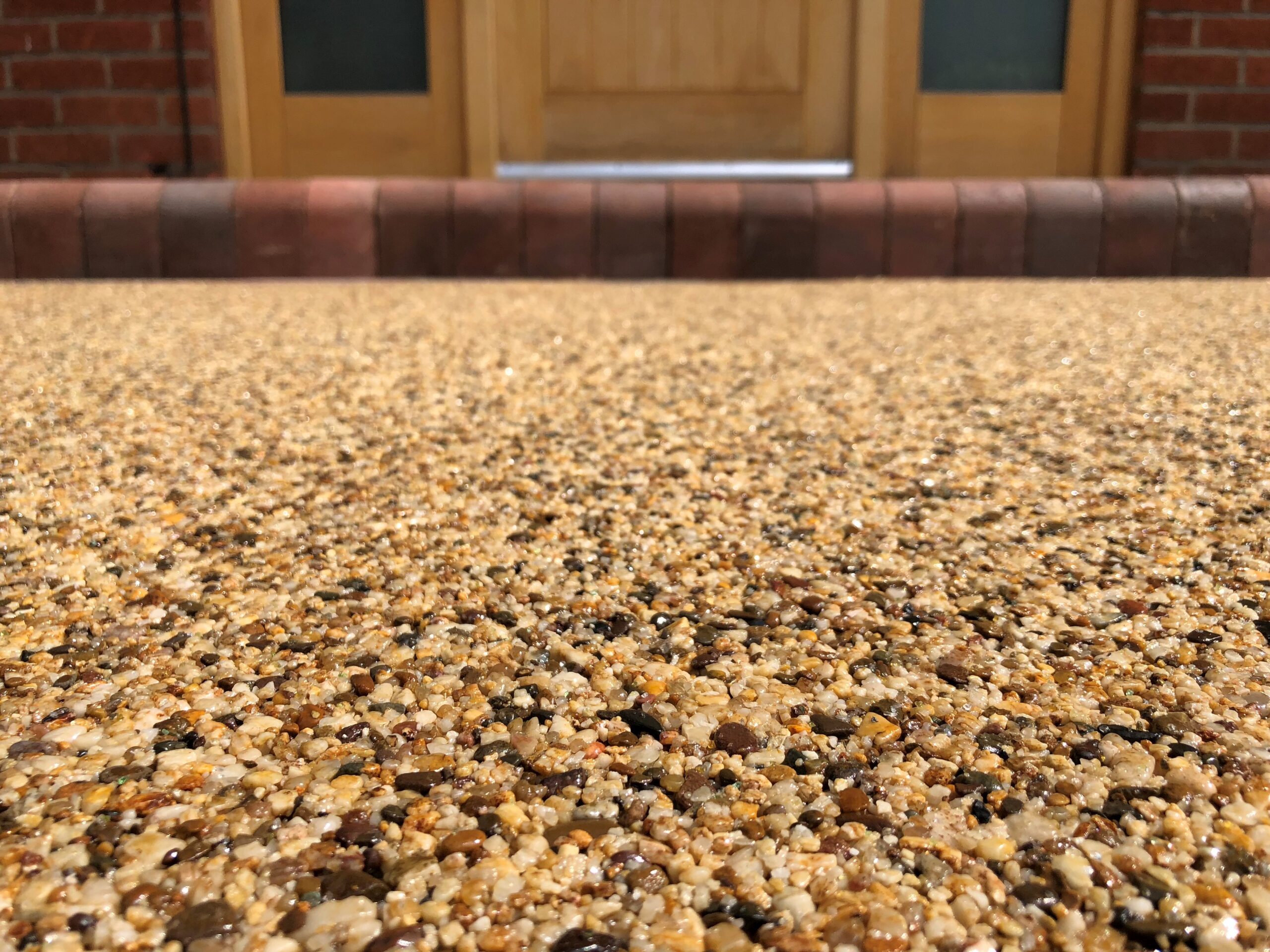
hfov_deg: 63.4
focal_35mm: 28
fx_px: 1027
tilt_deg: -12.0
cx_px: 635
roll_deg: +0.1
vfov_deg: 49.7
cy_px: 476
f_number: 1.8
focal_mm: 3.99
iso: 20
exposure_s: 1/2667
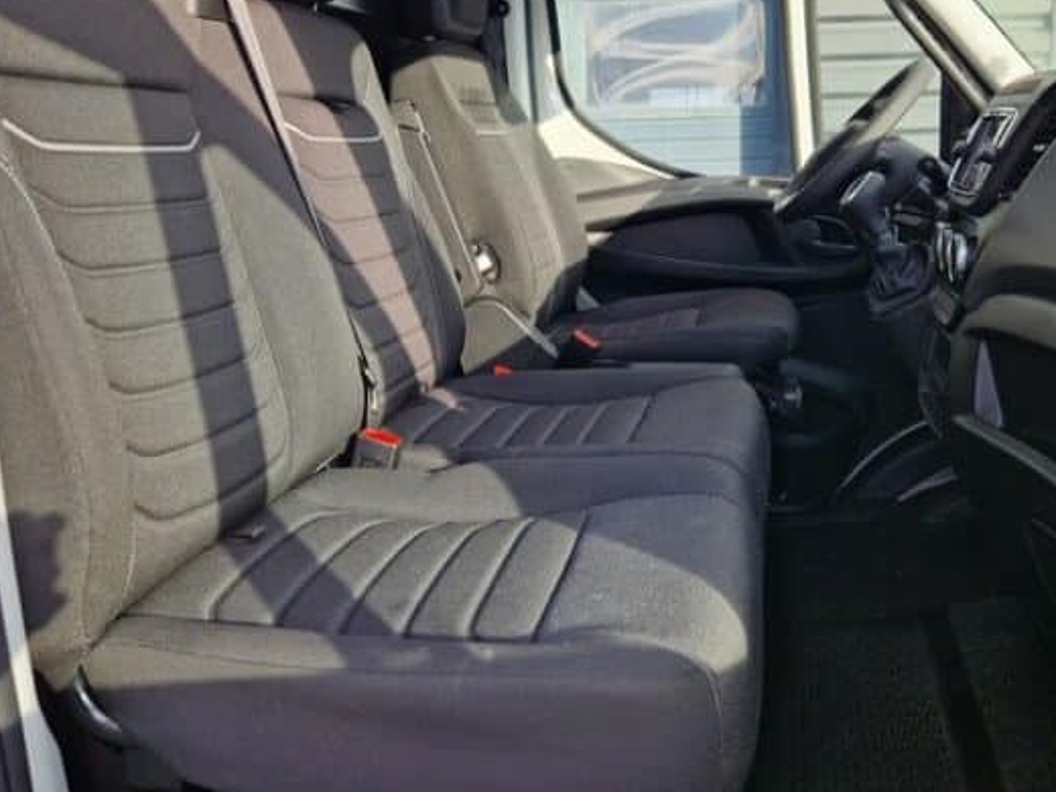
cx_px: 560
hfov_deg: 53.9
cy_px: 262
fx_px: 1037
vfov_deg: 41.2
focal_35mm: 34
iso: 50
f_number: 1.8
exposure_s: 1/310
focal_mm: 5.4
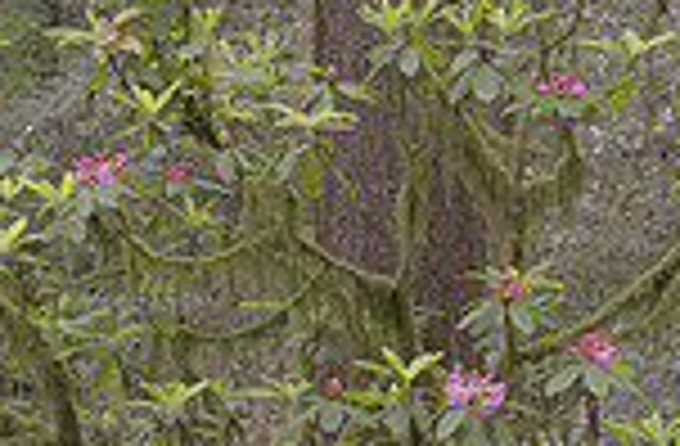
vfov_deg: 4.6
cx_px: 645
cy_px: 351
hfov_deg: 7.0
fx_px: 5525
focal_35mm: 294
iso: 400
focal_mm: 71
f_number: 13
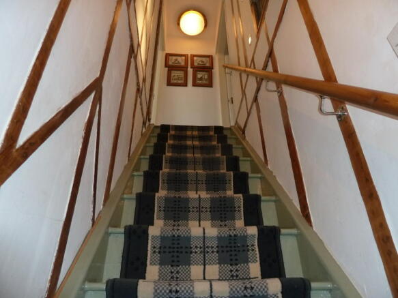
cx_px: 199
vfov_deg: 54.9
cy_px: 149
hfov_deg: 69.4
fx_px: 287
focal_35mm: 25
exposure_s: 1/30
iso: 200
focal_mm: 4.1
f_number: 3.3
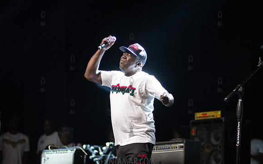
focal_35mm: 149
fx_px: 1068
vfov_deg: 8.8
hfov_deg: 14.0
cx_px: 131
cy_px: 84
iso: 4000
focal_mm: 145
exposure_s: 1/320
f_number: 2.8
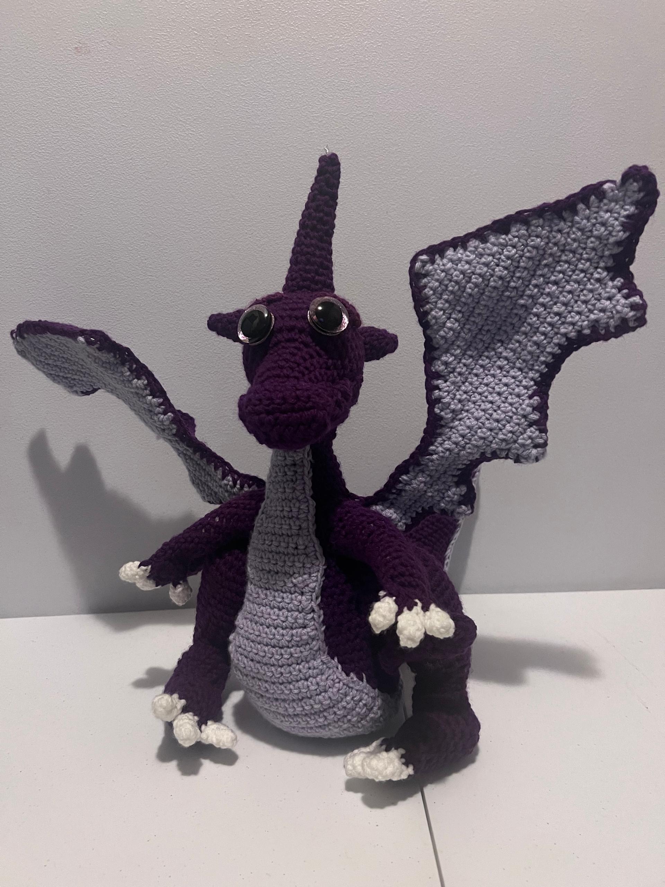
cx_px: 332
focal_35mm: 26
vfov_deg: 67.3
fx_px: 666
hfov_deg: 53.1
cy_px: 444
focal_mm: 5.7
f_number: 1.5
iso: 640
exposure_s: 1/40
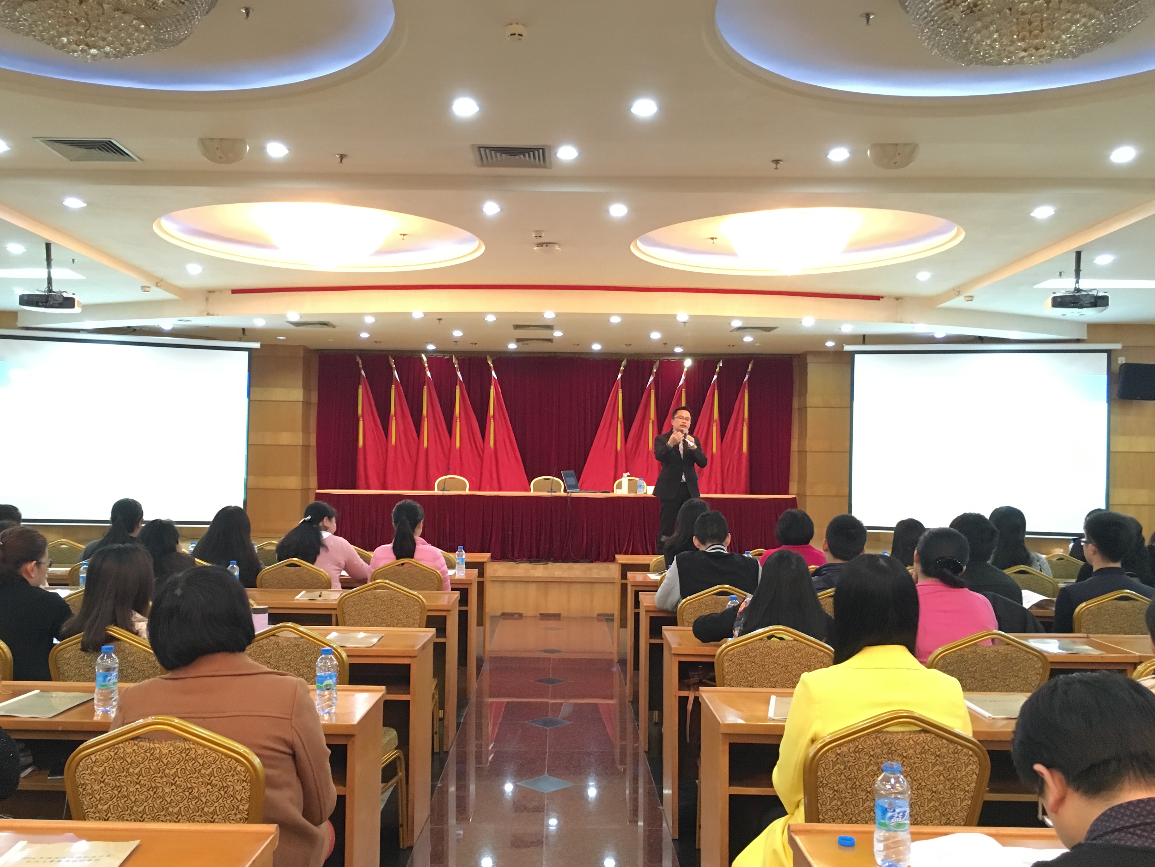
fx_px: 1068
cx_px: 553
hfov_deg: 56.8
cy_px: 453
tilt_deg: +2.3
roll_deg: -1.4
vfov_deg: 44.2
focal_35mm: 32
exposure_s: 1/17
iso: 200
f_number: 2.2
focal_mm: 4.15
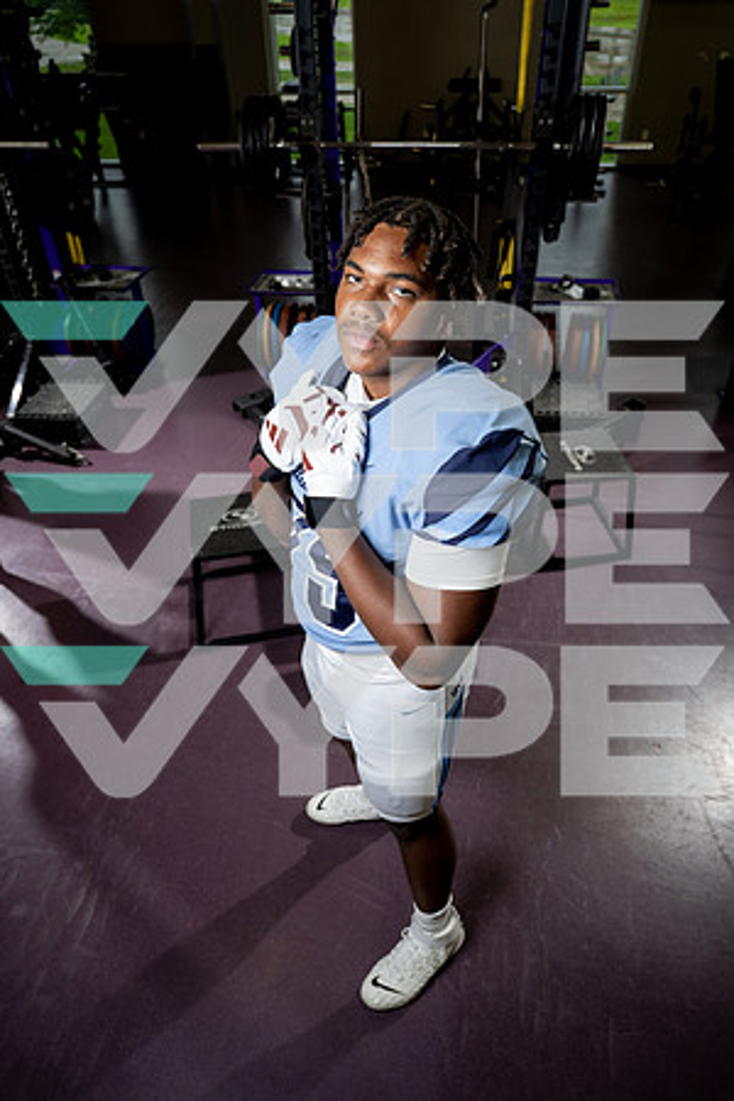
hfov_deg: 53.1
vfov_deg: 73.7
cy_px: 550
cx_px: 367
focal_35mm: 24
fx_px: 734
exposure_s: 1/250
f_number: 4
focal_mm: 24
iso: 640
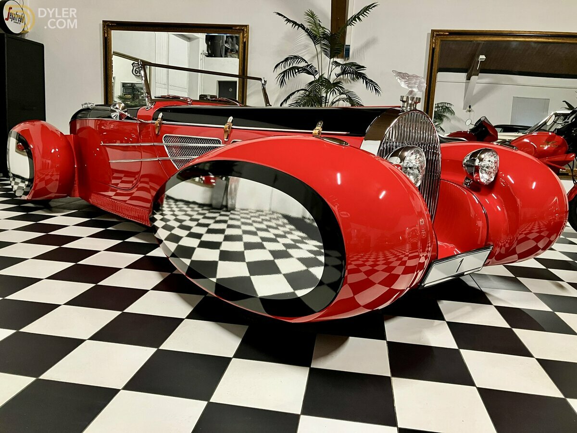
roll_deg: -1.7
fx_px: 467
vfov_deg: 49.7
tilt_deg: -9.8
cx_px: 288
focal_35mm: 28
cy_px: 216
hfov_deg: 63.4
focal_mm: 3.99
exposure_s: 1/25
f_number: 1.8
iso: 320
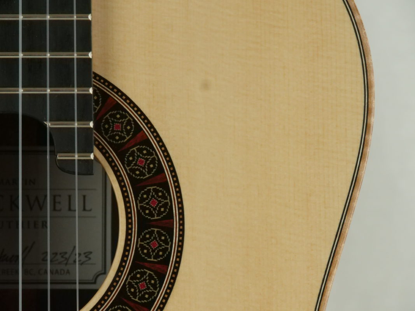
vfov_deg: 5.0
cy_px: 156
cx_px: 208
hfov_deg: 6.6
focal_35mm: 300
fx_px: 3596
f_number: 13
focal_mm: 150
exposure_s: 1/200
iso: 3200
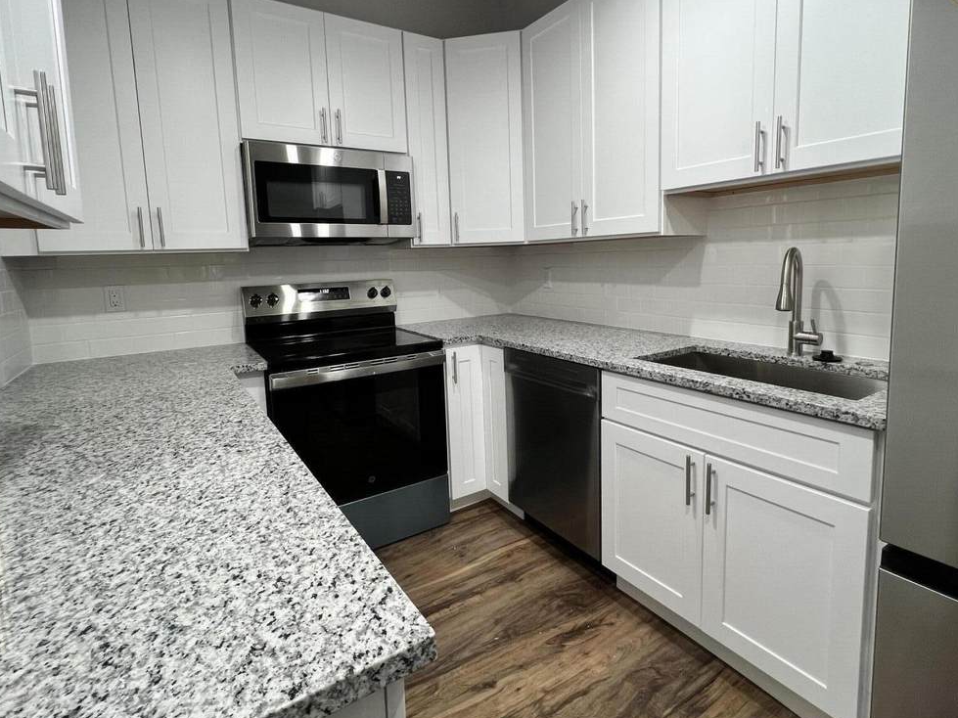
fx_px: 470
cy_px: 309
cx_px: 491
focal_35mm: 17
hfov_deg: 91.0
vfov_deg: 74.3
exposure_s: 1/60
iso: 125
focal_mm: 1.57
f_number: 1.8
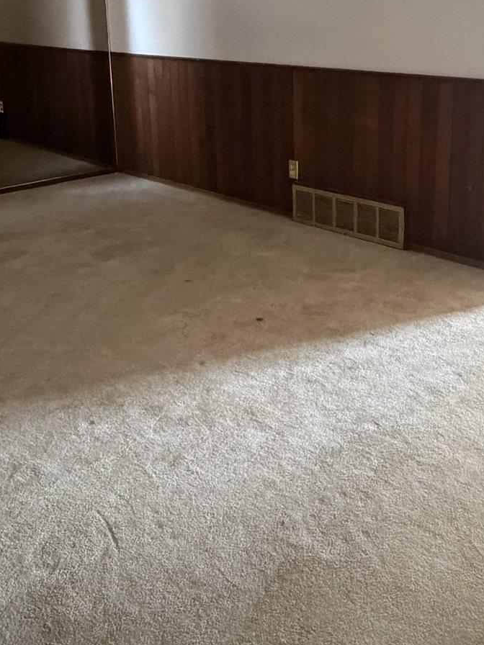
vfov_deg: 49.7
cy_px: 176
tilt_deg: -12.0
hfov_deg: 38.9
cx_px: 344
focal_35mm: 36
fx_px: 671
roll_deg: +0.0
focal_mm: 2.22
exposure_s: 1/60
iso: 1000
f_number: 2.2
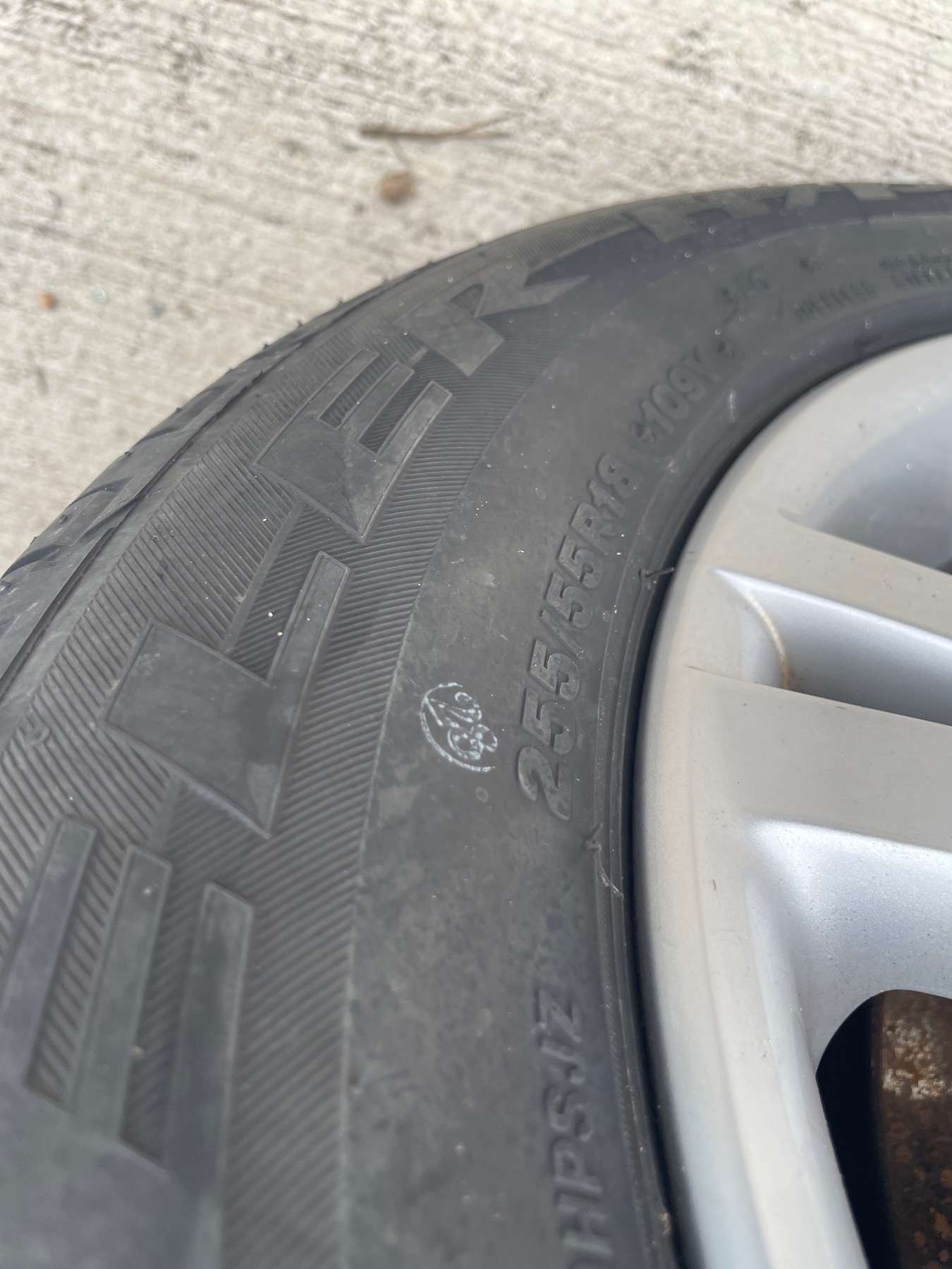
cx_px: 476
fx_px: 953
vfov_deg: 67.3
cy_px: 634
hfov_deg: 53.1
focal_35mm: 26
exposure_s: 1/270
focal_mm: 4.2
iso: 32
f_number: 1.6
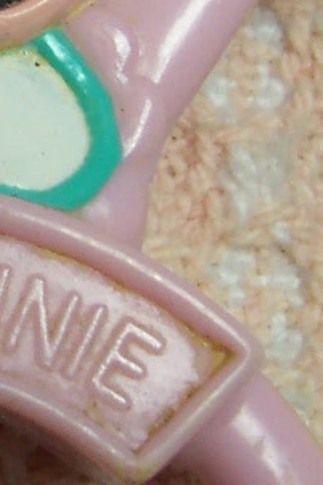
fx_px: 2061
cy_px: 96
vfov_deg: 13.4
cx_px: -116
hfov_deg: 8.8
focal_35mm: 153
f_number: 2.8
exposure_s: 1/90
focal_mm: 5.6
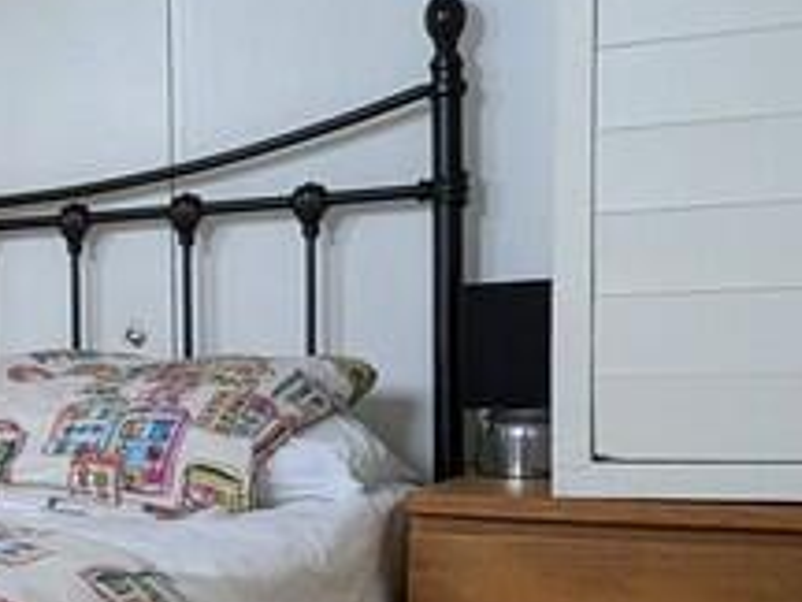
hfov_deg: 21.7
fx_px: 1761
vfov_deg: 19.2
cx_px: -379
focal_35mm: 76
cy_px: 489
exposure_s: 1/83.1
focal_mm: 2.35
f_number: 2.2
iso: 98
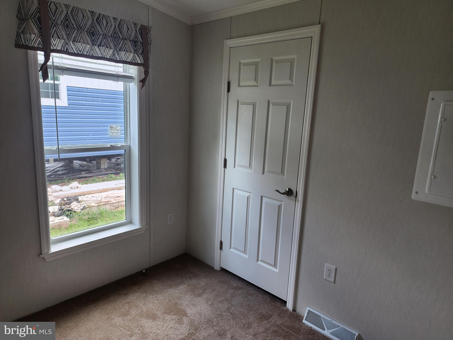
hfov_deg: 73.9
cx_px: 226
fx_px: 301
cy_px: 170
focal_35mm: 23
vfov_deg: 58.9
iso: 64
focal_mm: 6.4
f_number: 1.8
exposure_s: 1/120
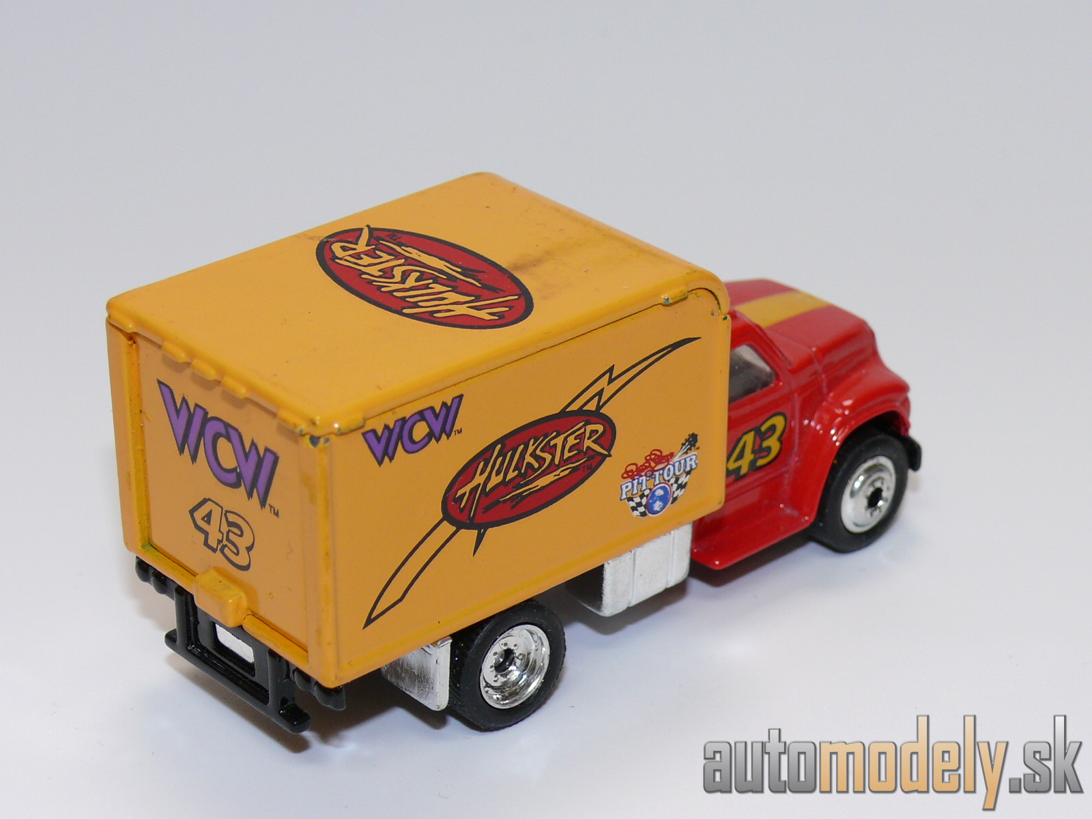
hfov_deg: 22.5
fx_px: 2745
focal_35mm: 87
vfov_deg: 17.0
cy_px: 410
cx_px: 546
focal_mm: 12.3
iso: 100
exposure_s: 1/30
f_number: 4
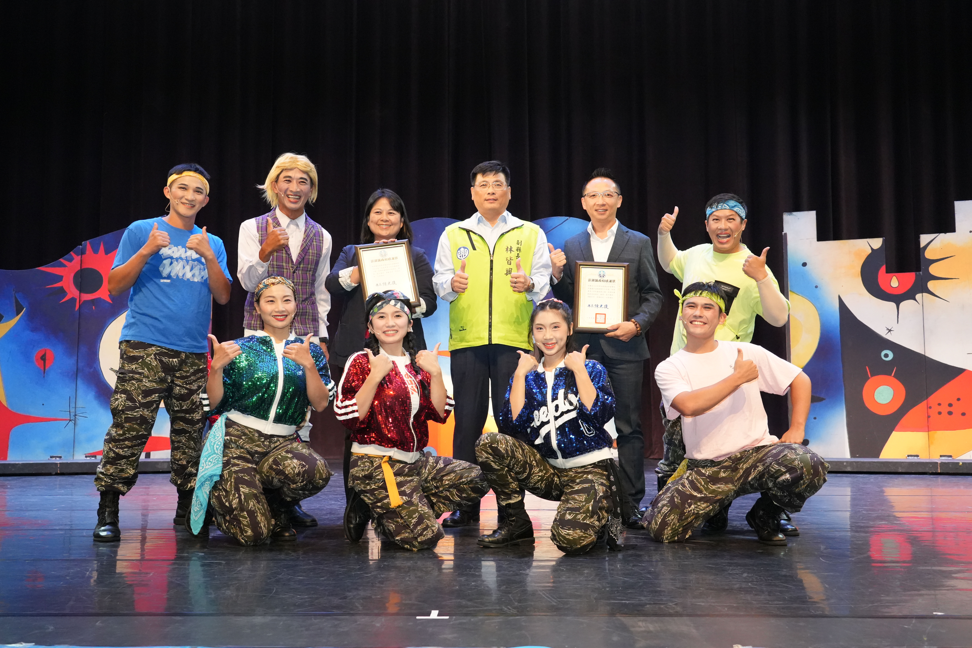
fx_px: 918
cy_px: 324
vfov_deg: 38.9
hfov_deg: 55.8
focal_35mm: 34
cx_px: 486
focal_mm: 34
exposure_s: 1/200
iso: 8000
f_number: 5.6
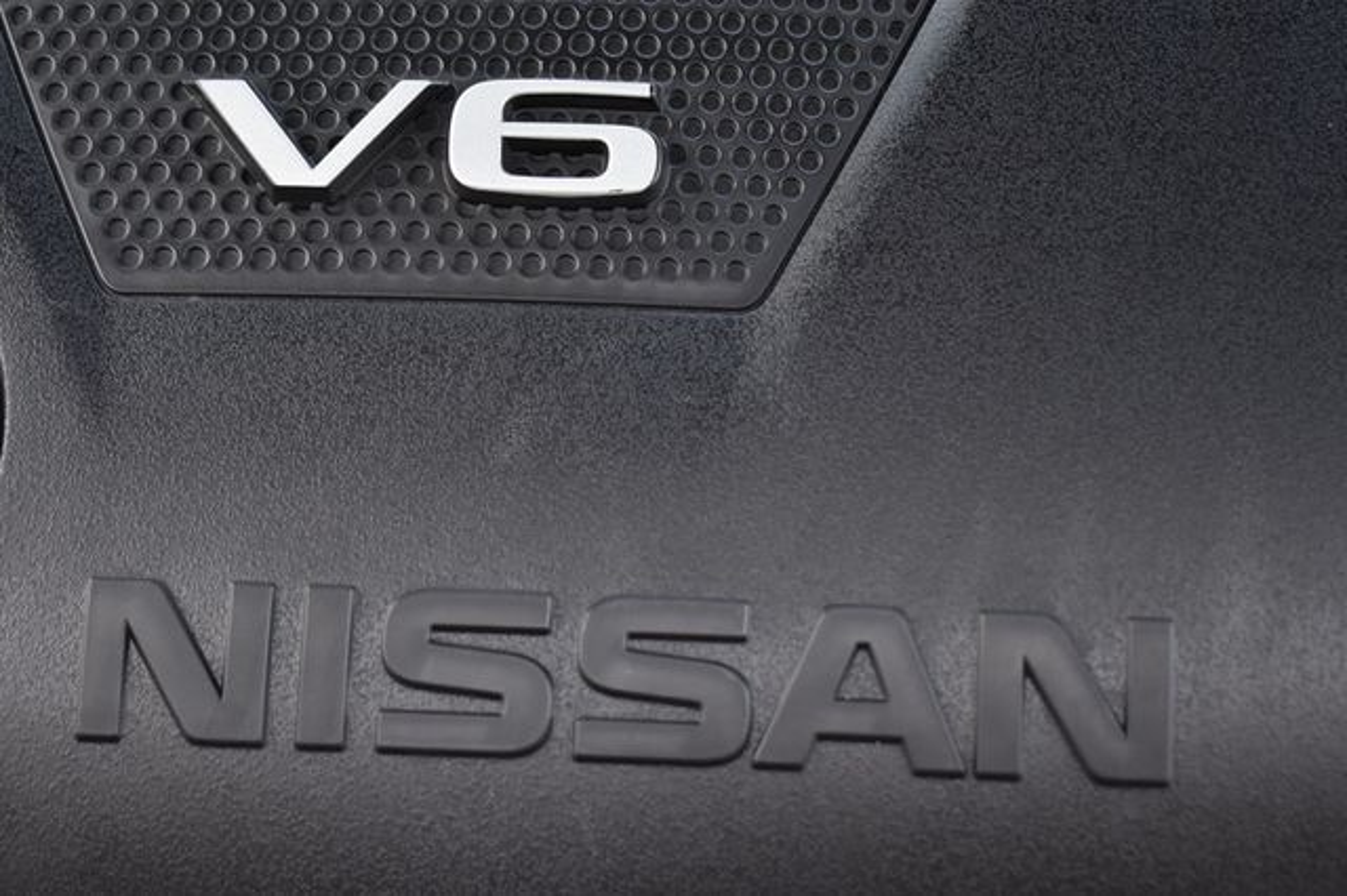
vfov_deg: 21.5
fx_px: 2356
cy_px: 448
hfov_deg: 31.9
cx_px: 674
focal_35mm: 63
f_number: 5
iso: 720
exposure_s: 1/60
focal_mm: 42
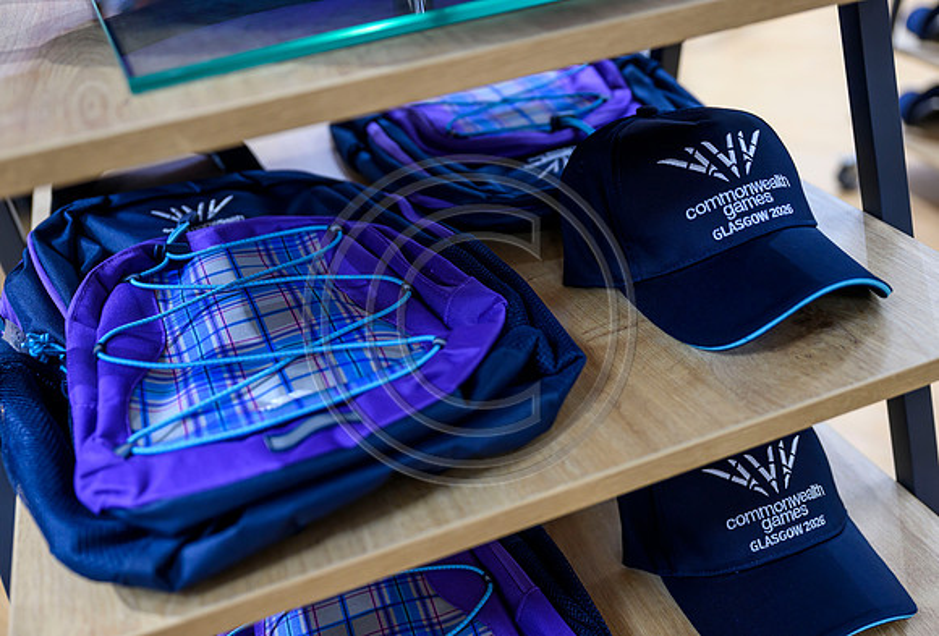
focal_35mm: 39
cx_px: 506
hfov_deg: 49.7
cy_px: 298
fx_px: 1013
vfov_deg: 34.9
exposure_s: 1/160
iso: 1000
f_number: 2.8
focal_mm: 36
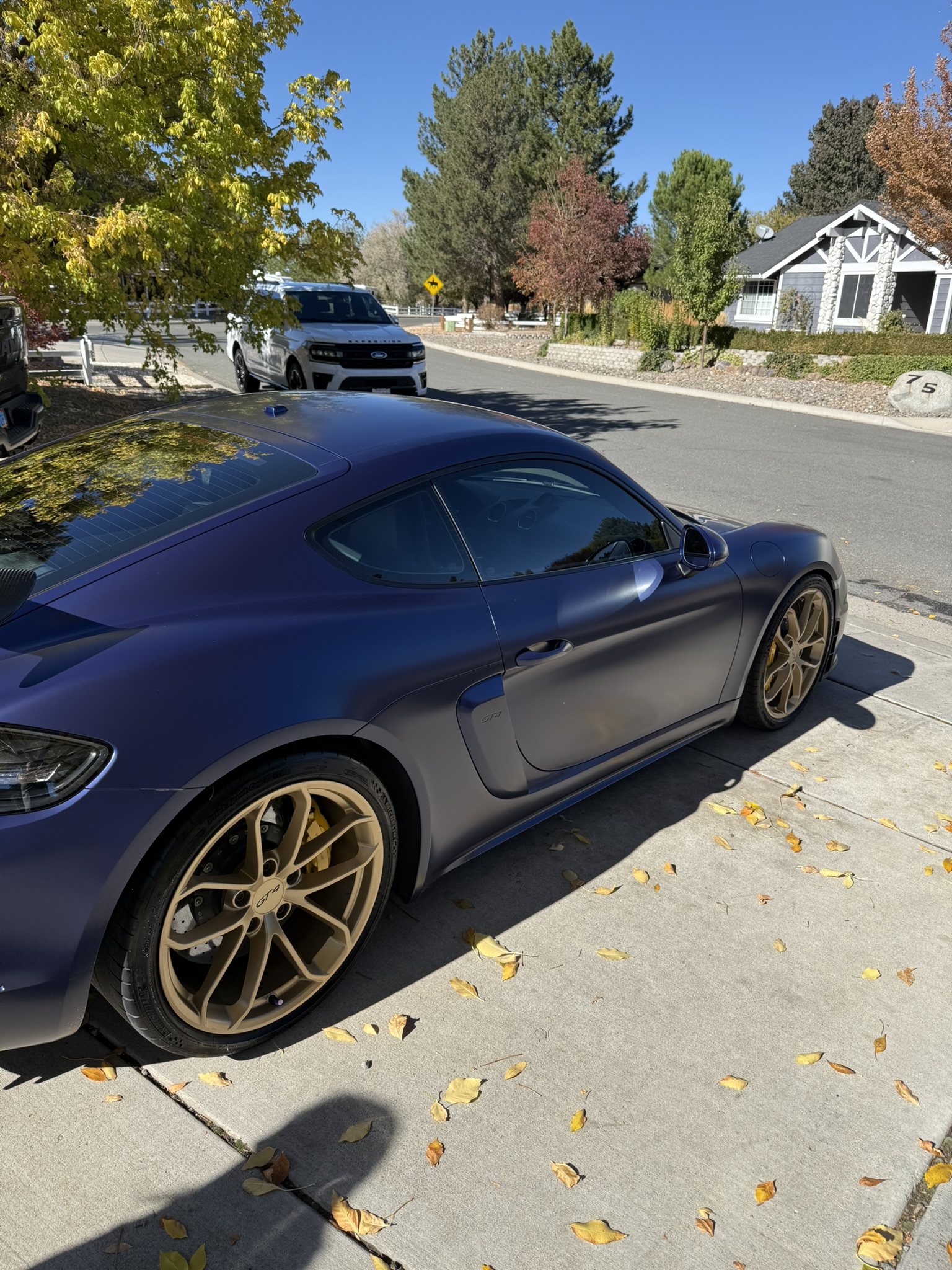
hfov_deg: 56.8
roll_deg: -2.9
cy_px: 635
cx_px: 476
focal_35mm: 24
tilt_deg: -19.9
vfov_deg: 71.6
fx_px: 880
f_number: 1.78
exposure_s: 1/3145
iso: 80
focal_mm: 6.76
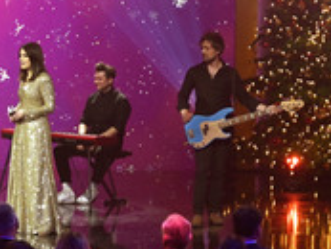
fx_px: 1799
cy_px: 105
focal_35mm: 188
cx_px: -77
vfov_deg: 7.9
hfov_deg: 10.3
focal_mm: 75
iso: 250
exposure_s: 1/160
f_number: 2.8
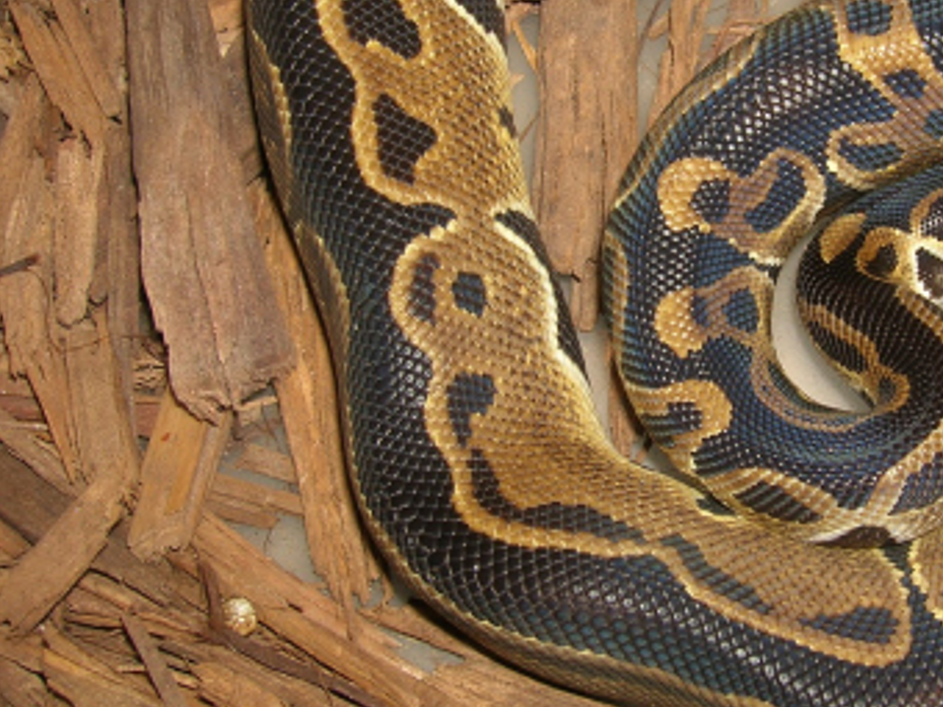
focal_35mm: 64
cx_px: 763
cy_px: 277
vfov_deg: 22.9
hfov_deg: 29.5
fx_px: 1743
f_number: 4.9
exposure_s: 1/60.1
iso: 50
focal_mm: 5.7
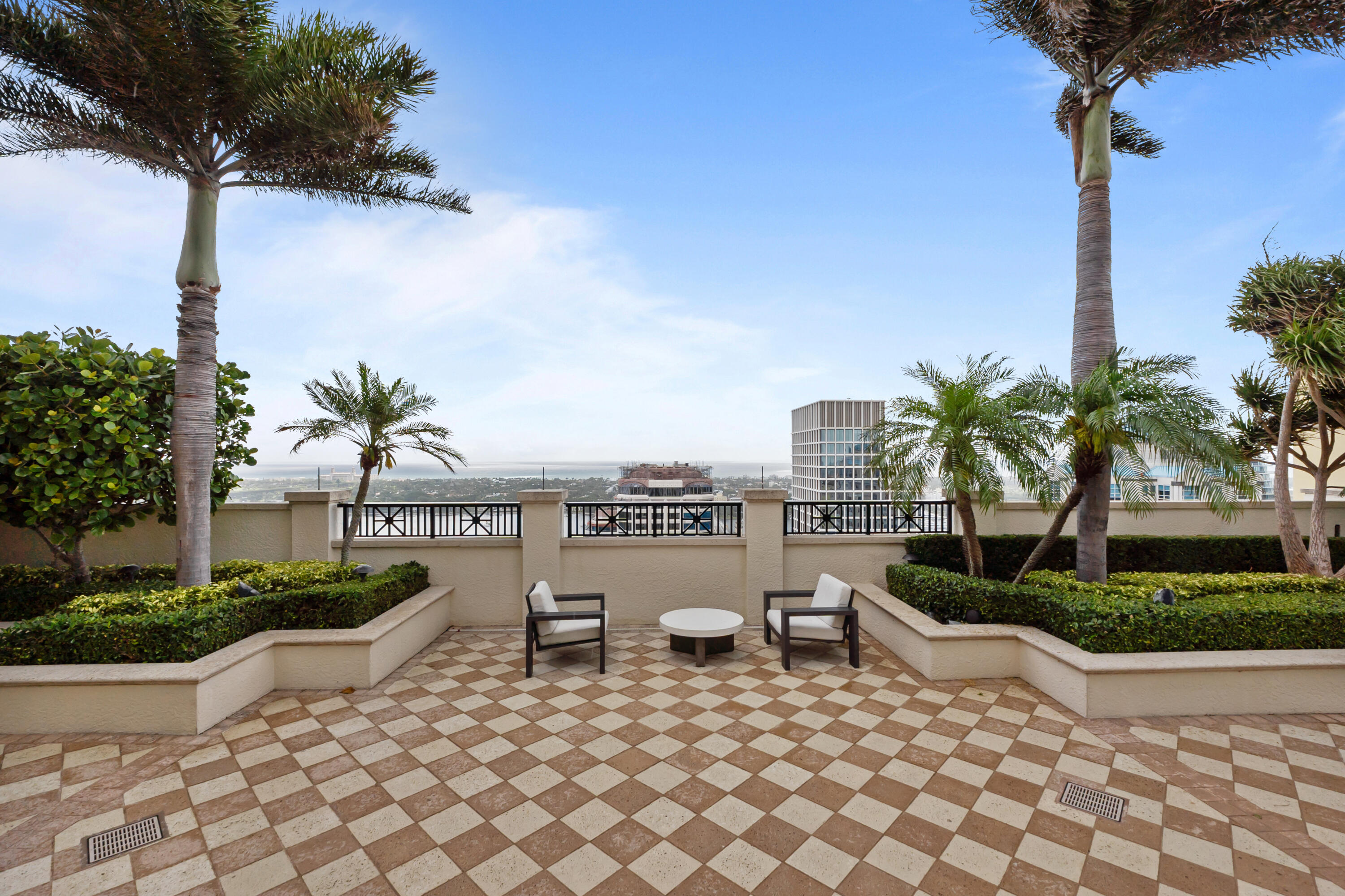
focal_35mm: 15
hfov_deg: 100.4
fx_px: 560
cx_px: 672
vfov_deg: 77.3
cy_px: 448
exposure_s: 1/320
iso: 100
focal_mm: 10
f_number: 8
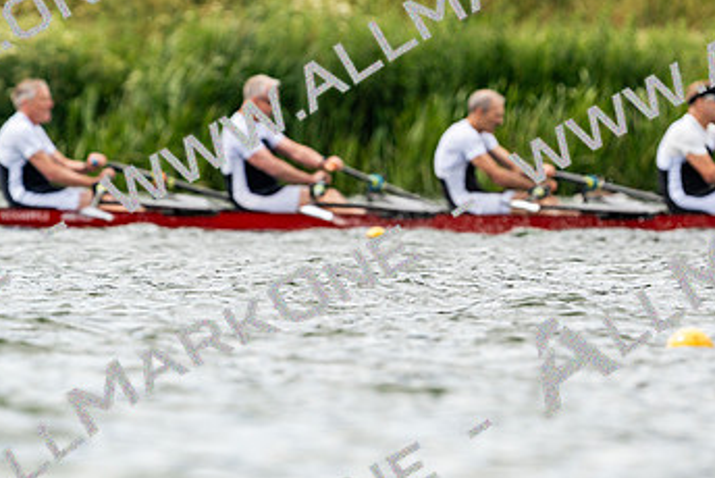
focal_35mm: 729
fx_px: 14491
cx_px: 358
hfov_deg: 2.8
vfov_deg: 1.9
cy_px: 219
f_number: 6.3
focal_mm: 433
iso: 400
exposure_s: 1/2000
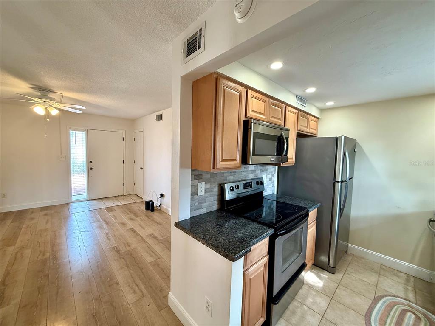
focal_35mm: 14
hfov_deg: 102.1
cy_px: 163
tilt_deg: -3.0
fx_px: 176
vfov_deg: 85.7
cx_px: 218
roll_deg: -1.7
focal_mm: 2.22
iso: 200
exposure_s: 1/60
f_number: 2.2
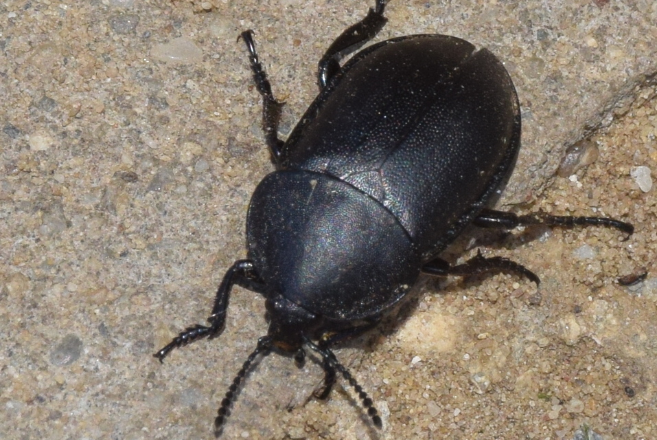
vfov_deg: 6.6
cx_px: 328
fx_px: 3836
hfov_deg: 9.8
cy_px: 220
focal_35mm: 210
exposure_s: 1/160
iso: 400
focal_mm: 140
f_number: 16
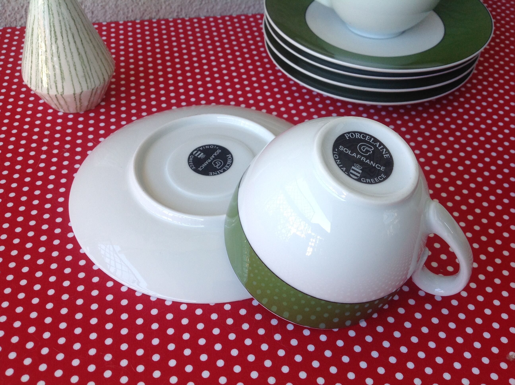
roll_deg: -7.0
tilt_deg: -42.9
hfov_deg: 52.7
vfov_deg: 40.6
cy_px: 192
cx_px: 258
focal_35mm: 35
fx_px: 520
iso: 64
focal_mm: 4.28
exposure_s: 1/60
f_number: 2.4
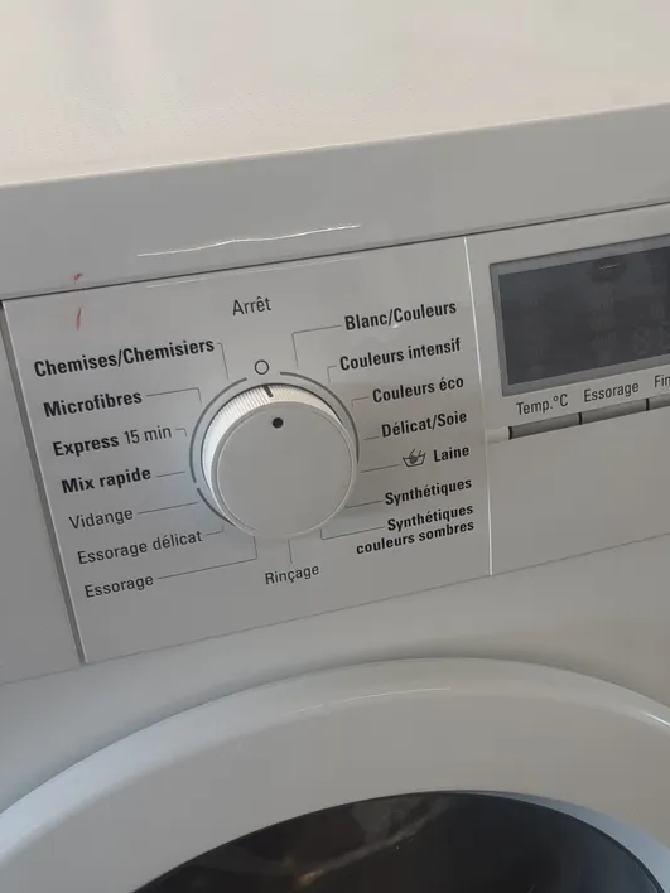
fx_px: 1213
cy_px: 536
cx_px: 473
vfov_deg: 40.3
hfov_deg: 30.5
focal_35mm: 47
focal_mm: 3.92
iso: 40
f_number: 1.7
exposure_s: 1/40
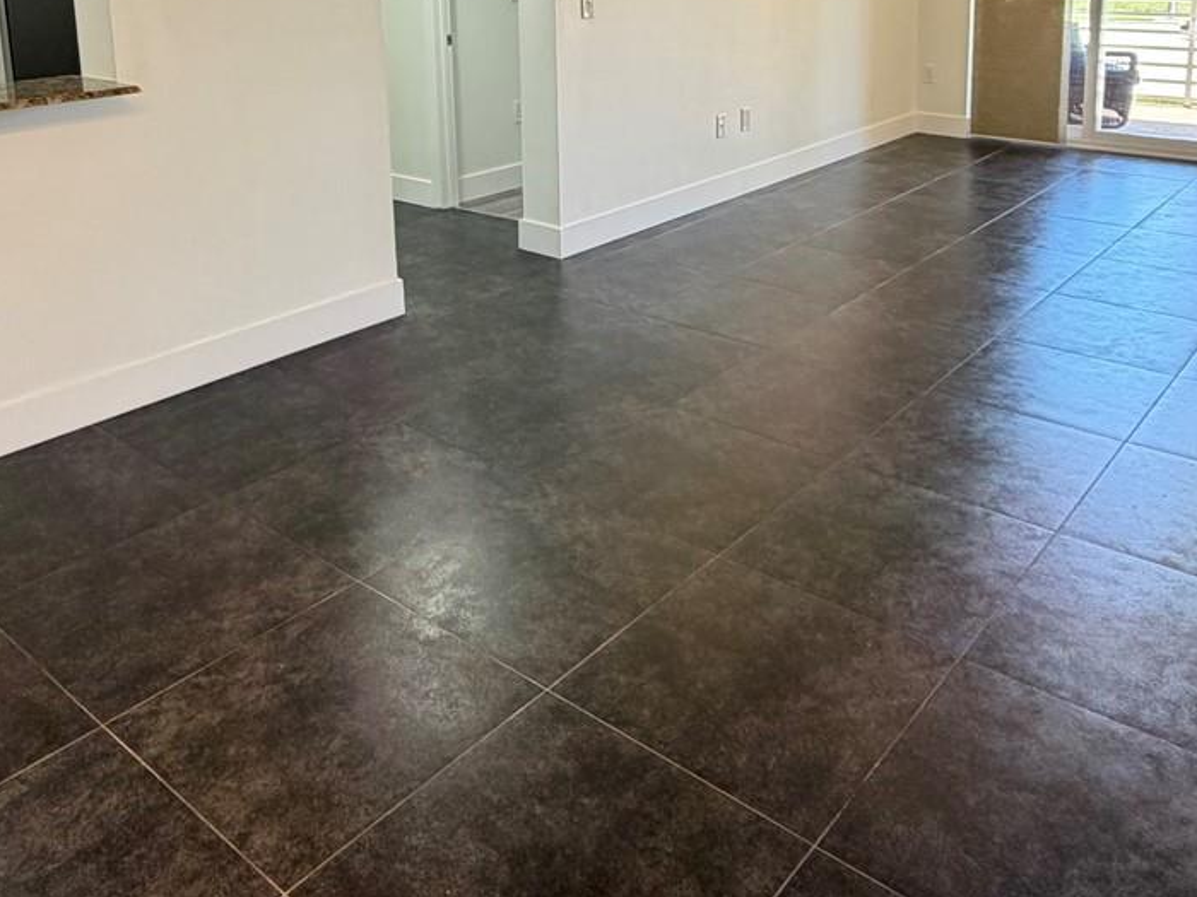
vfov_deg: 41.4
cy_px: 125
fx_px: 1107
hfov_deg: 56.8
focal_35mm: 32
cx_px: 622
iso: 250
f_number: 2.2
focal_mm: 2.22
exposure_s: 1/60
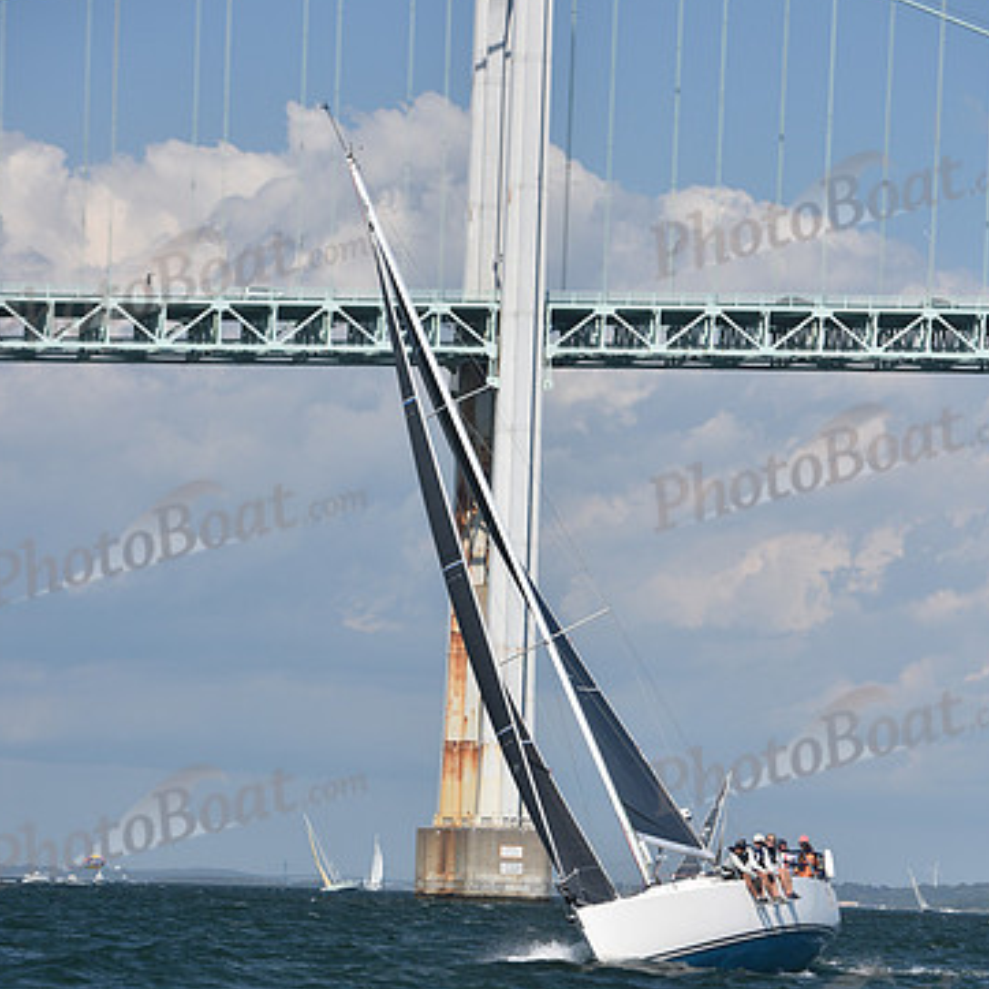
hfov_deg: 9.5
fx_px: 5948
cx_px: 510
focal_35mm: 184
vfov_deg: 9.5
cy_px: 642
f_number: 5.6
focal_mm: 135
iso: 250
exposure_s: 1/1000
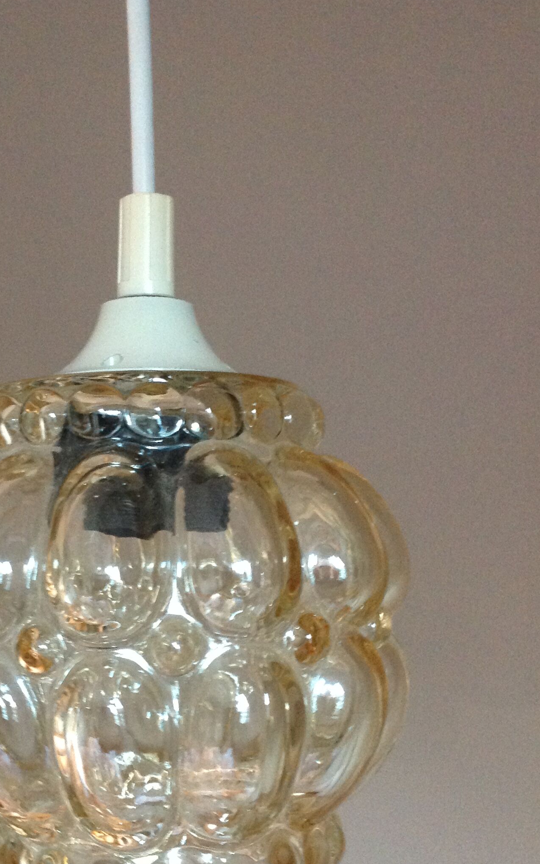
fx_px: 1107
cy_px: 535
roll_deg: +2.5
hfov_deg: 27.1
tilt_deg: +2.1
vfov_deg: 42.4
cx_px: 153
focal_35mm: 47
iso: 400
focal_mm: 4.28
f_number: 2.4
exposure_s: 1/15
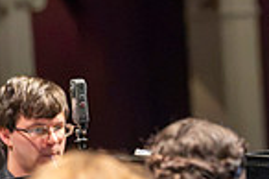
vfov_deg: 2.6
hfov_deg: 4.0
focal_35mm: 518
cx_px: 404
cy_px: -49
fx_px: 3866
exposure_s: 1/640
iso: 12800
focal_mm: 130
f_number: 2.8
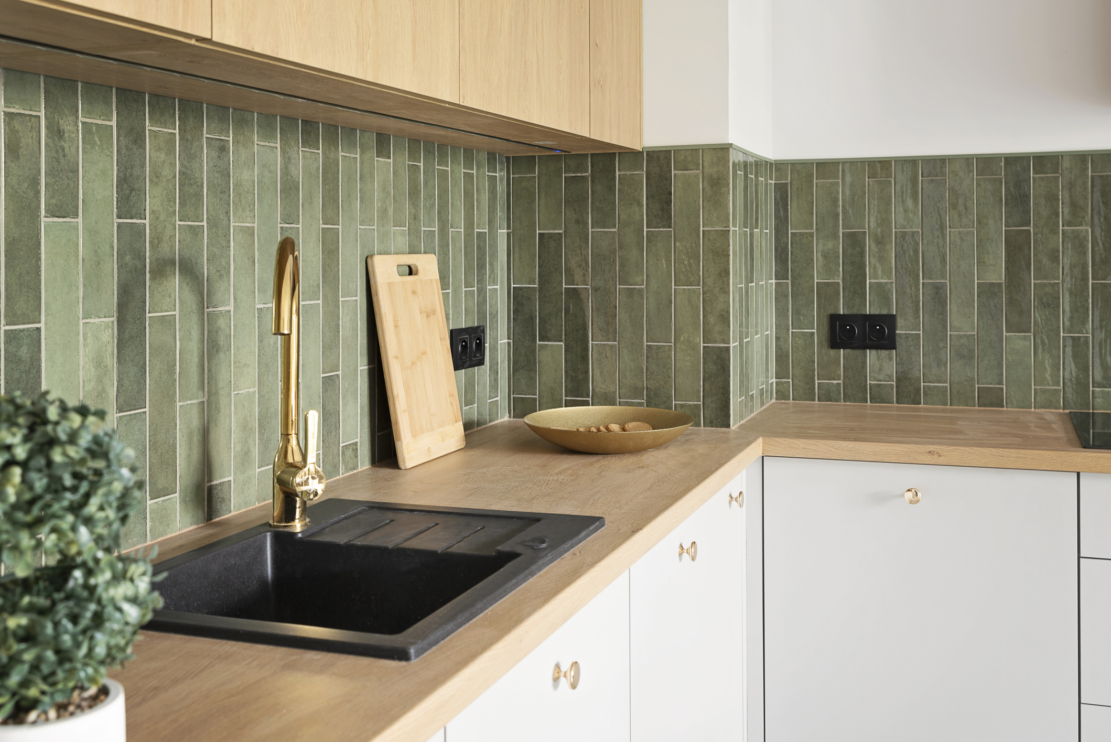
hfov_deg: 50.7
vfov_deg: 35.1
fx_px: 1173
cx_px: 556
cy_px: 371
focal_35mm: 38
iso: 100
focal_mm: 38
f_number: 6.3
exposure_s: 1
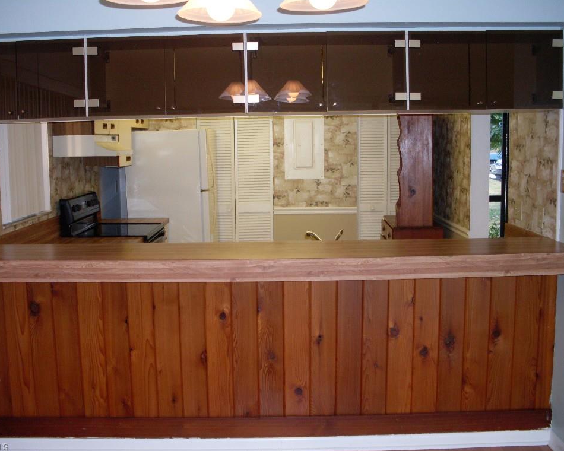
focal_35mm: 40
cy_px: 224
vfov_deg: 37.3
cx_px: 268
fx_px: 668
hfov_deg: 45.8
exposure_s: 1/45
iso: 100
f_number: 2.8
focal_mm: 6.3
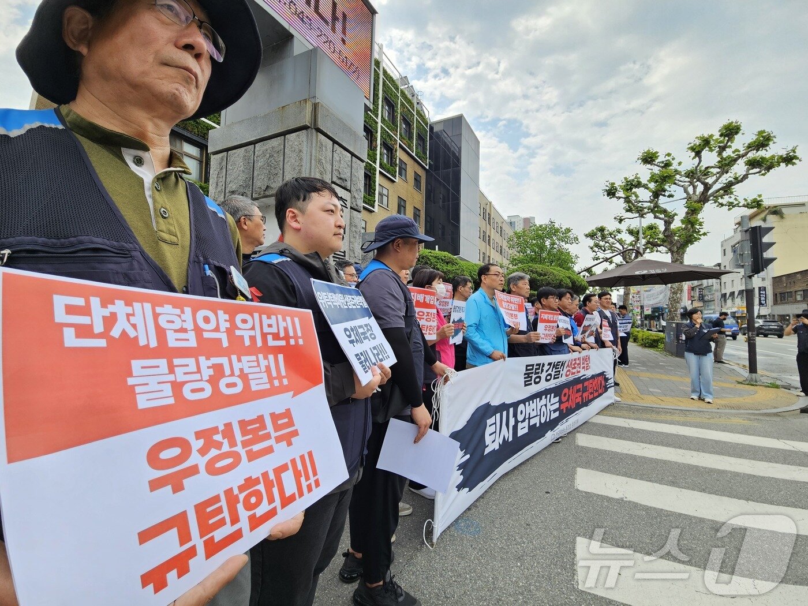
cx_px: 404
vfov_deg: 89.9
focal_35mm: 13
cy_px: 303
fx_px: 303
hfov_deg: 106.2
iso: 50
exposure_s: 1/816
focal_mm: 2.2
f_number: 2.2
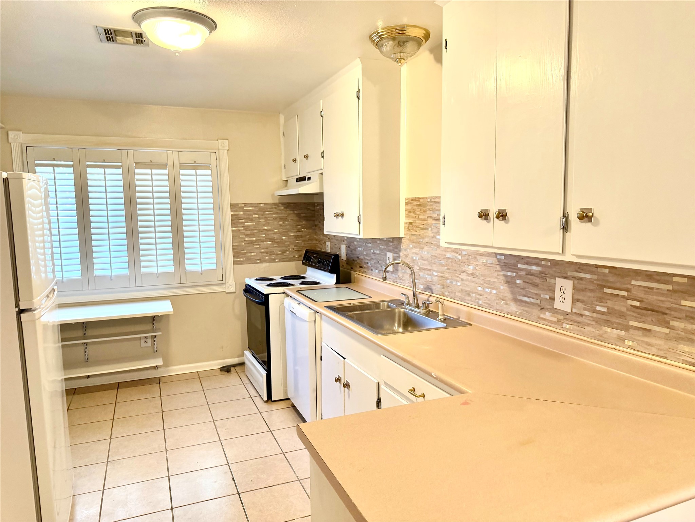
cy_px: 261
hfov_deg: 71.6
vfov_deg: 56.8
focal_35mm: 24
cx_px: 348
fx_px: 482
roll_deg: +1.9
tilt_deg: -6.8
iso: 160
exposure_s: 1/60
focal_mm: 6.76
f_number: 1.78
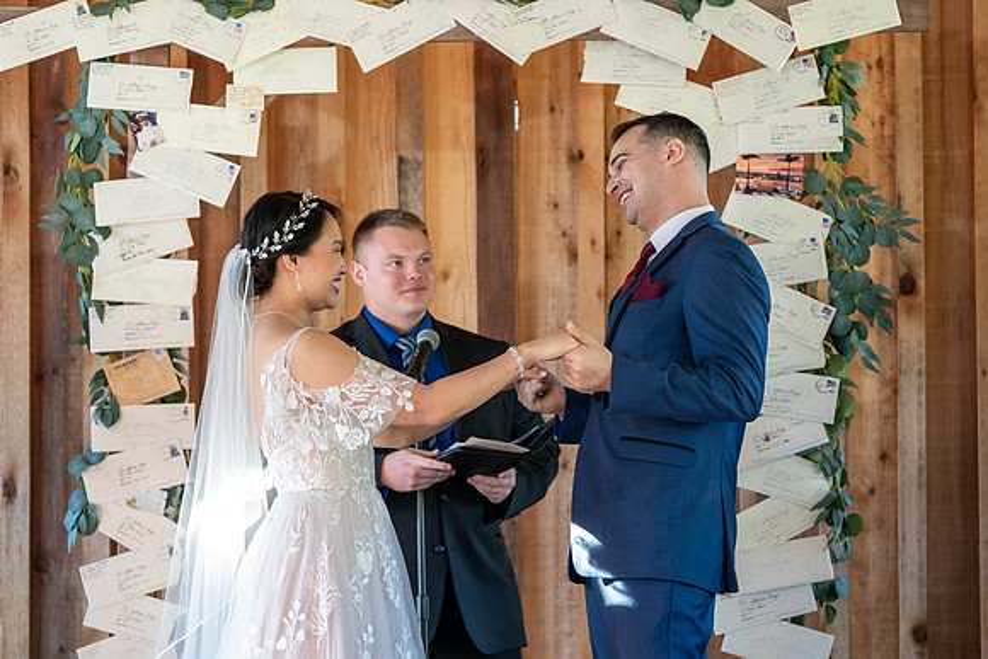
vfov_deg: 11.2
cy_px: 330
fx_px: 3366
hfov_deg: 16.7
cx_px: 494
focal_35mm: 123
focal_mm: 120
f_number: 4
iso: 2000
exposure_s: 1/200
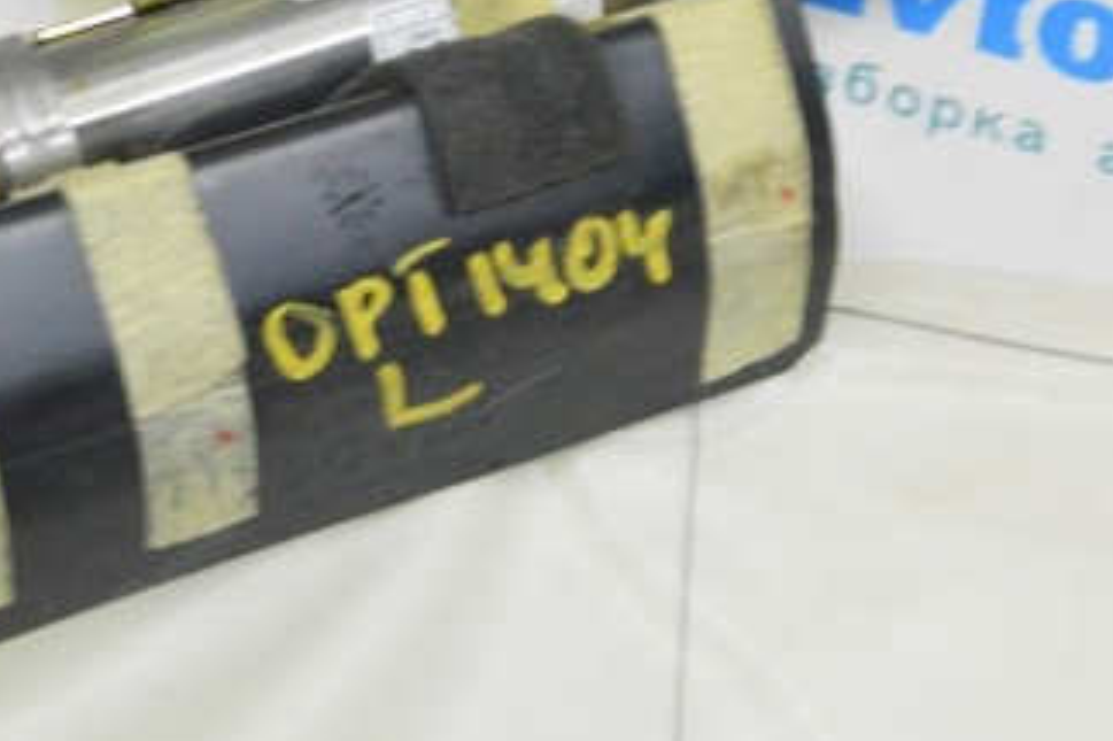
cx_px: 451
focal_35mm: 104
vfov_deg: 13.0
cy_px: 60
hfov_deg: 19.6
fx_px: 3213
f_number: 20
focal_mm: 35
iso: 6400
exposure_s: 1/20
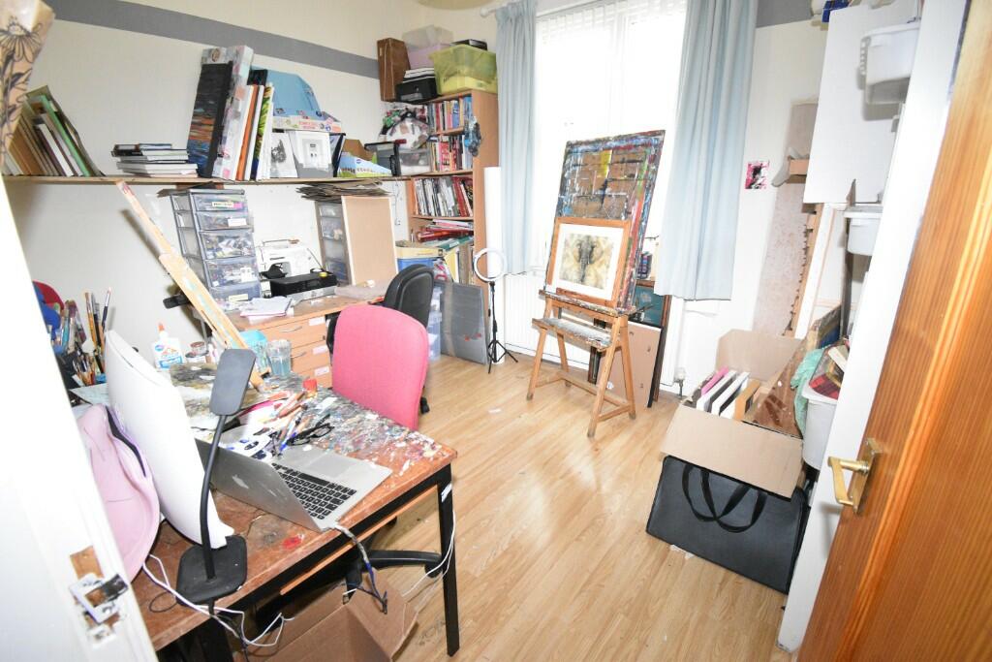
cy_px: 331
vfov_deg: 77.3
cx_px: 496
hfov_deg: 100.4
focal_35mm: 15
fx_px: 413
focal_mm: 10
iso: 4500
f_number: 4.5
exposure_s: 1/125
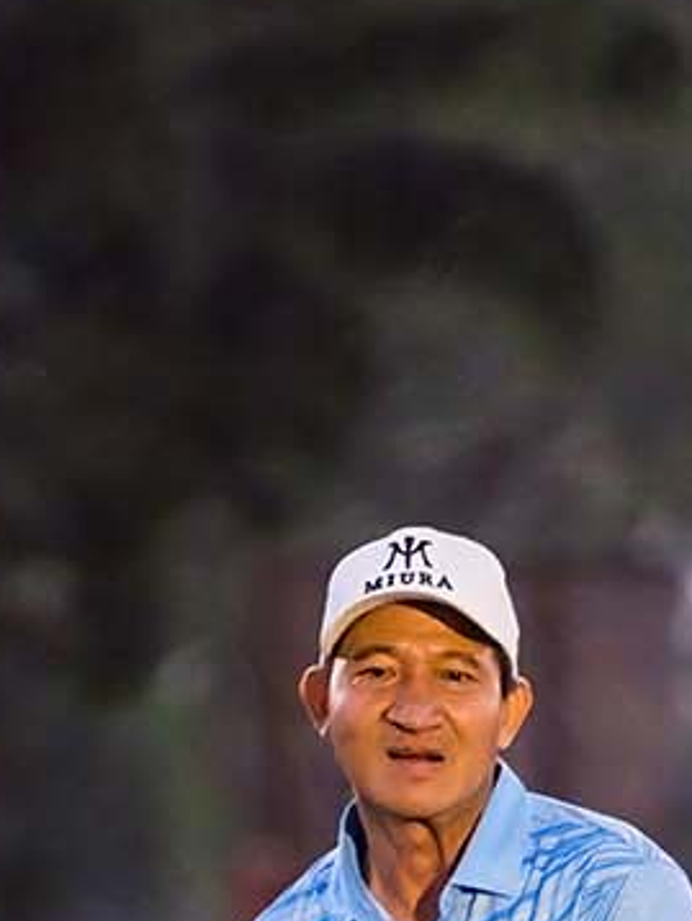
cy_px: 1363
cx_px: 252
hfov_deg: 2.8
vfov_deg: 3.6
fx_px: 14403
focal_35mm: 541
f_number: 2.8
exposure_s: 1/250
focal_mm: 140
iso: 22800
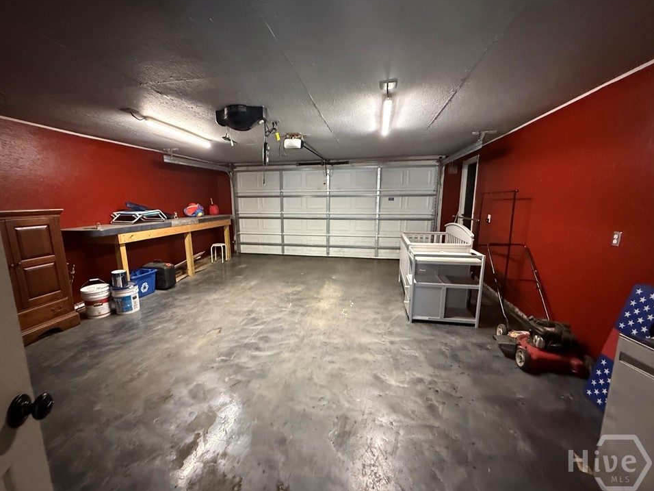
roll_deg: +1.1
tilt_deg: -10.6
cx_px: 312
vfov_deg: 81.7
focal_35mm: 15
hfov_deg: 98.1
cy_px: 253
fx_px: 283
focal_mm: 2.22
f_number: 2.2
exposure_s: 1/60
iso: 1000
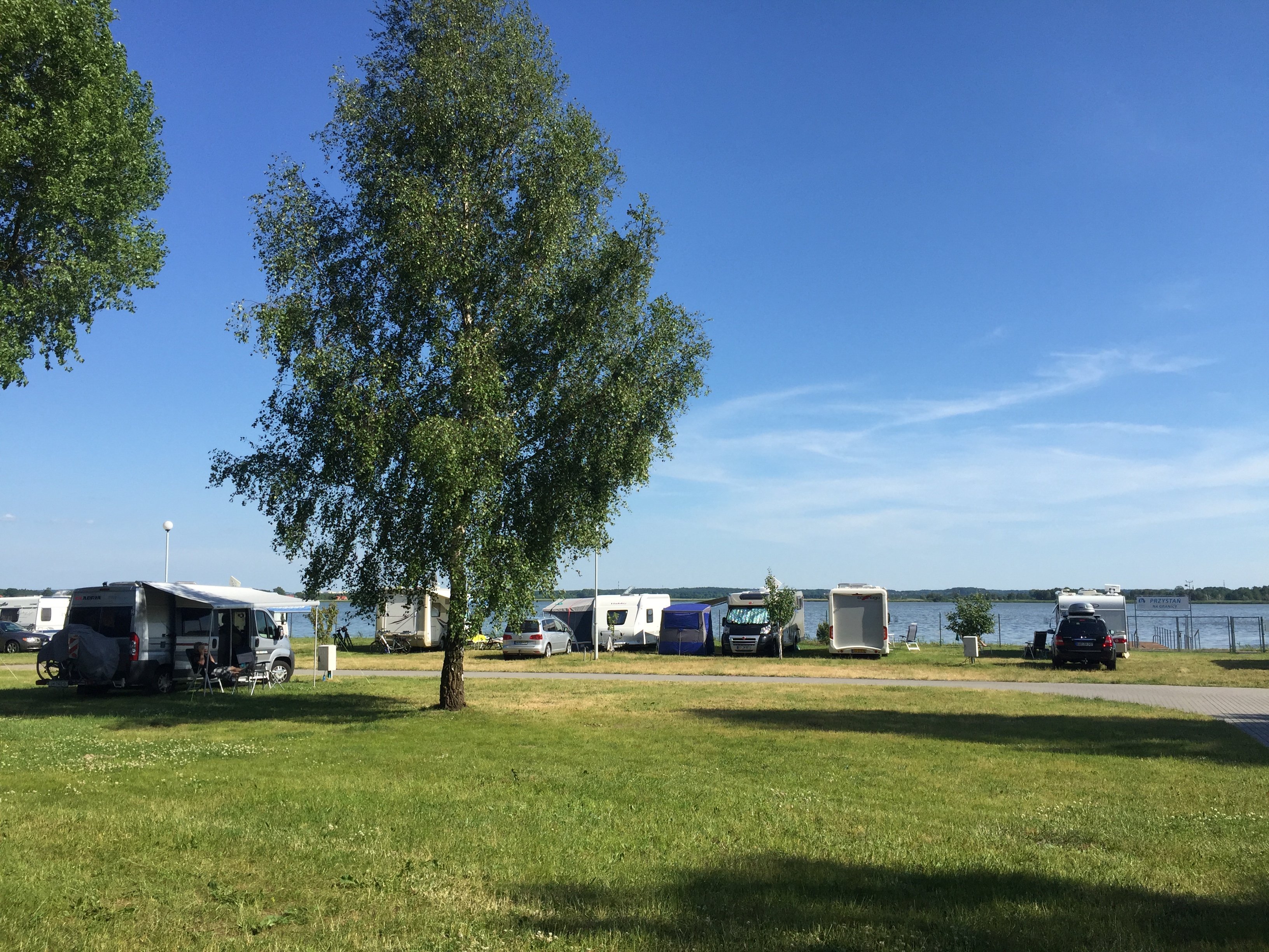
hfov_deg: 61.7
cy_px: 476
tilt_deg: +5.8
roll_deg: -0.2
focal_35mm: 29
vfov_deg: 48.2
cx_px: 634
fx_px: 1063
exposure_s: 1/2083
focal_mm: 4.15
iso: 32
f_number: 2.2
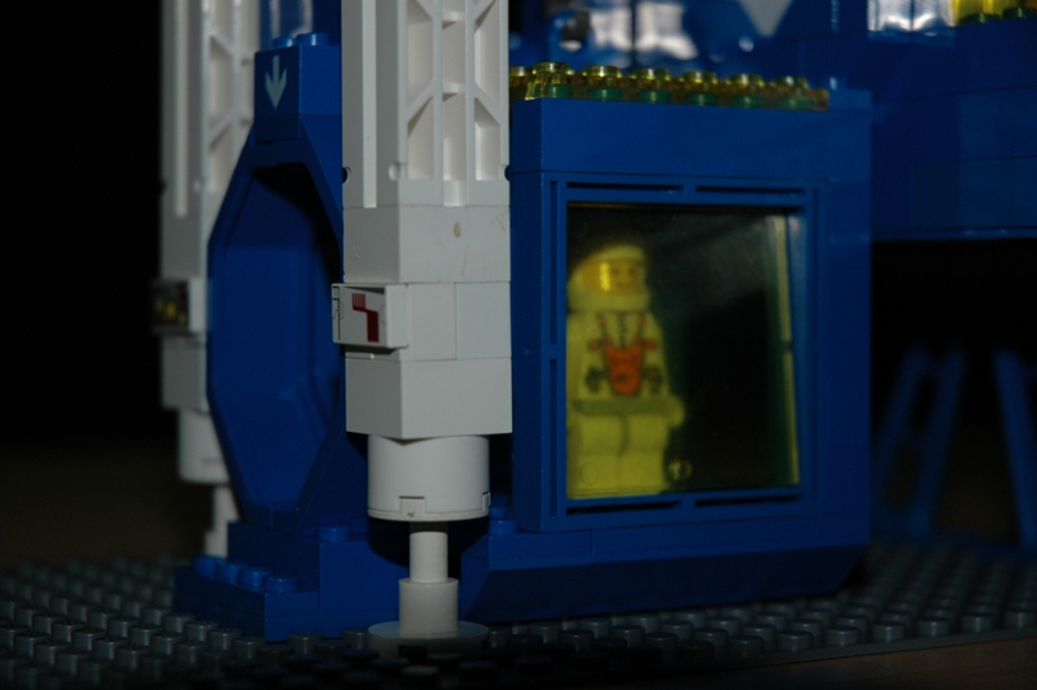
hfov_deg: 19.5
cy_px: 345
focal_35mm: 105
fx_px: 3022
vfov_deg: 13.0
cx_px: 518
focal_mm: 70
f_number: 4.5
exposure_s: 1/60
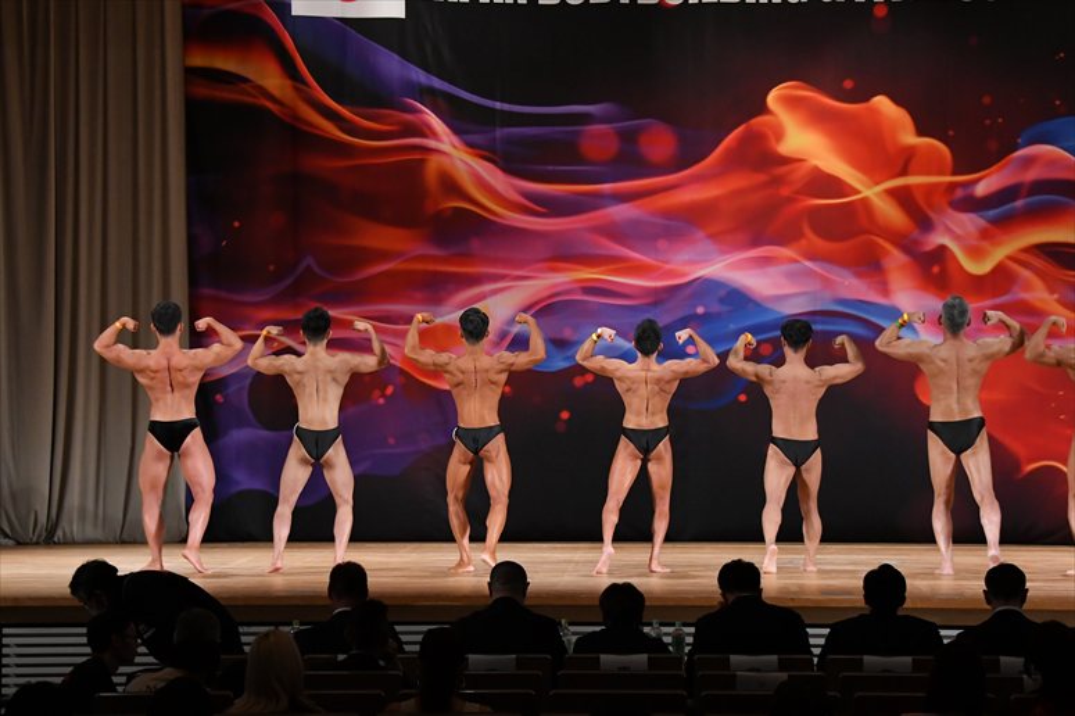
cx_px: 538
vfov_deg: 13.0
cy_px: 358
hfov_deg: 19.5
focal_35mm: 105
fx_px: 3134
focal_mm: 70
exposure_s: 1/400
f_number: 5.6
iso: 3200
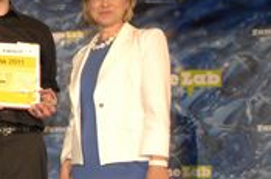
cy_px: 151
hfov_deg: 24.0
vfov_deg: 18.0
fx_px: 559
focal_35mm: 74
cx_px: -79
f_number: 2.8
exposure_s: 1/200
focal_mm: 17
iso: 400
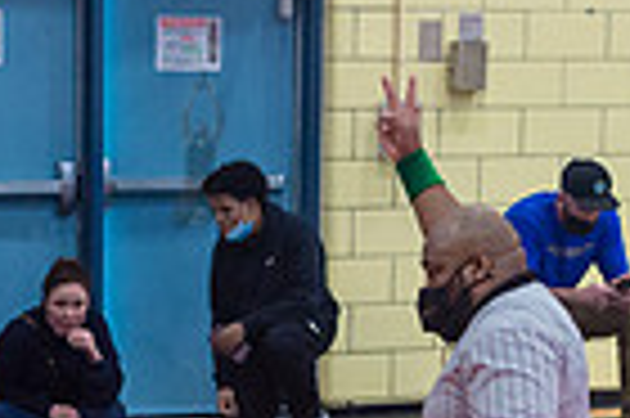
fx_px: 2797
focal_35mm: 160
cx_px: 198
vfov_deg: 8.4
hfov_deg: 12.8
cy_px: 582
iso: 4000
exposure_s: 1/250
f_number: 3.2
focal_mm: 35
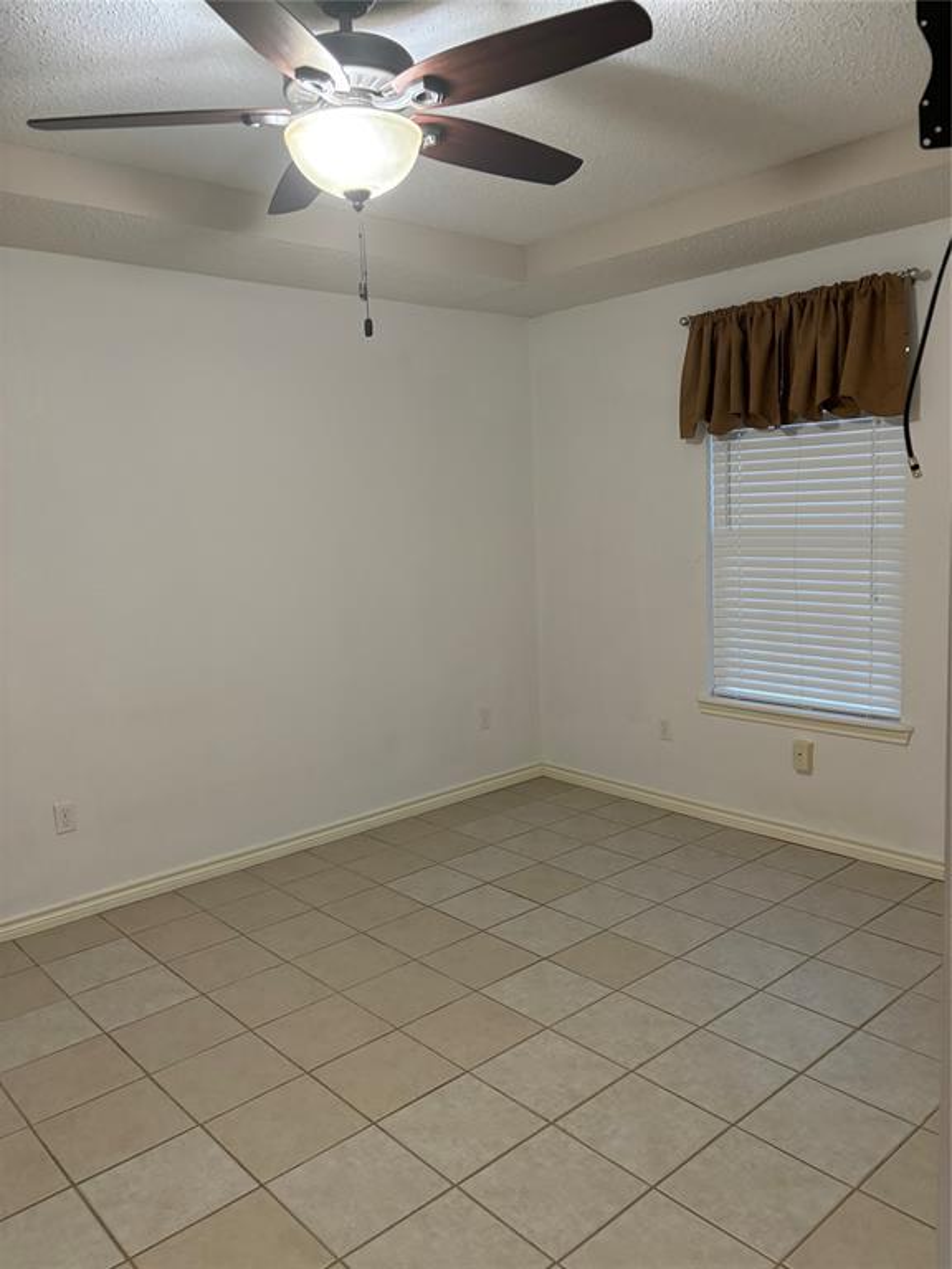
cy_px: 634
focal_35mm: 26
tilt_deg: -5.7
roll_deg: +1.4
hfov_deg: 53.1
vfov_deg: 67.3
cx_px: 476
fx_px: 953
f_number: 1.6
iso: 250
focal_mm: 5.96
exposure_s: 1/60
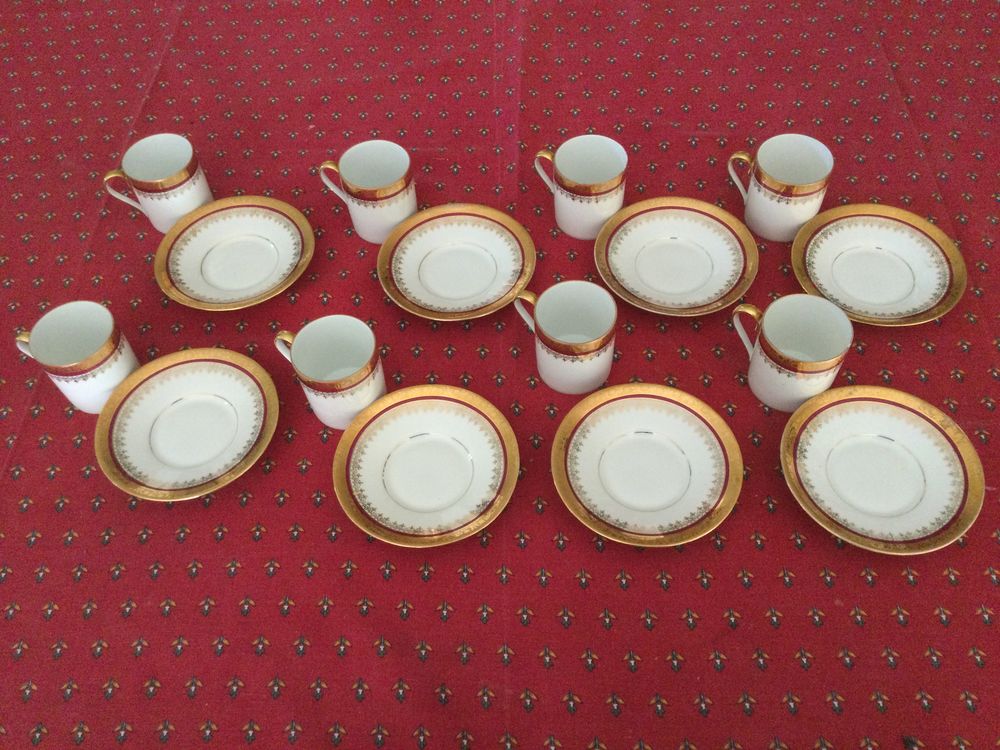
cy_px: 375
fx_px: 896
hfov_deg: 58.4
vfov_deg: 45.4
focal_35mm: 31
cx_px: 500
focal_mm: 3.3
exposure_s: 1/20
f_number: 2.4
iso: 200
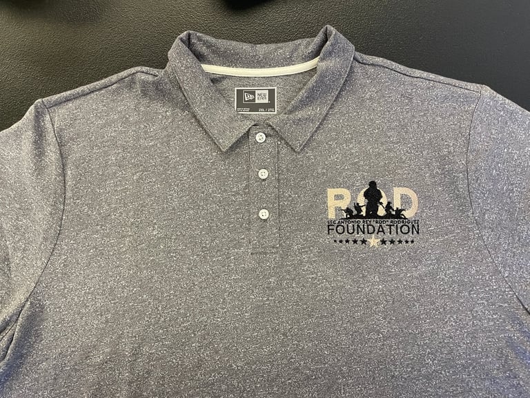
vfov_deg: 53.1
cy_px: 199
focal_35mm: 26
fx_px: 398
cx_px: 265
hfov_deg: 67.3
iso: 320
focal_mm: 4.2
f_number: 1.6
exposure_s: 1/60
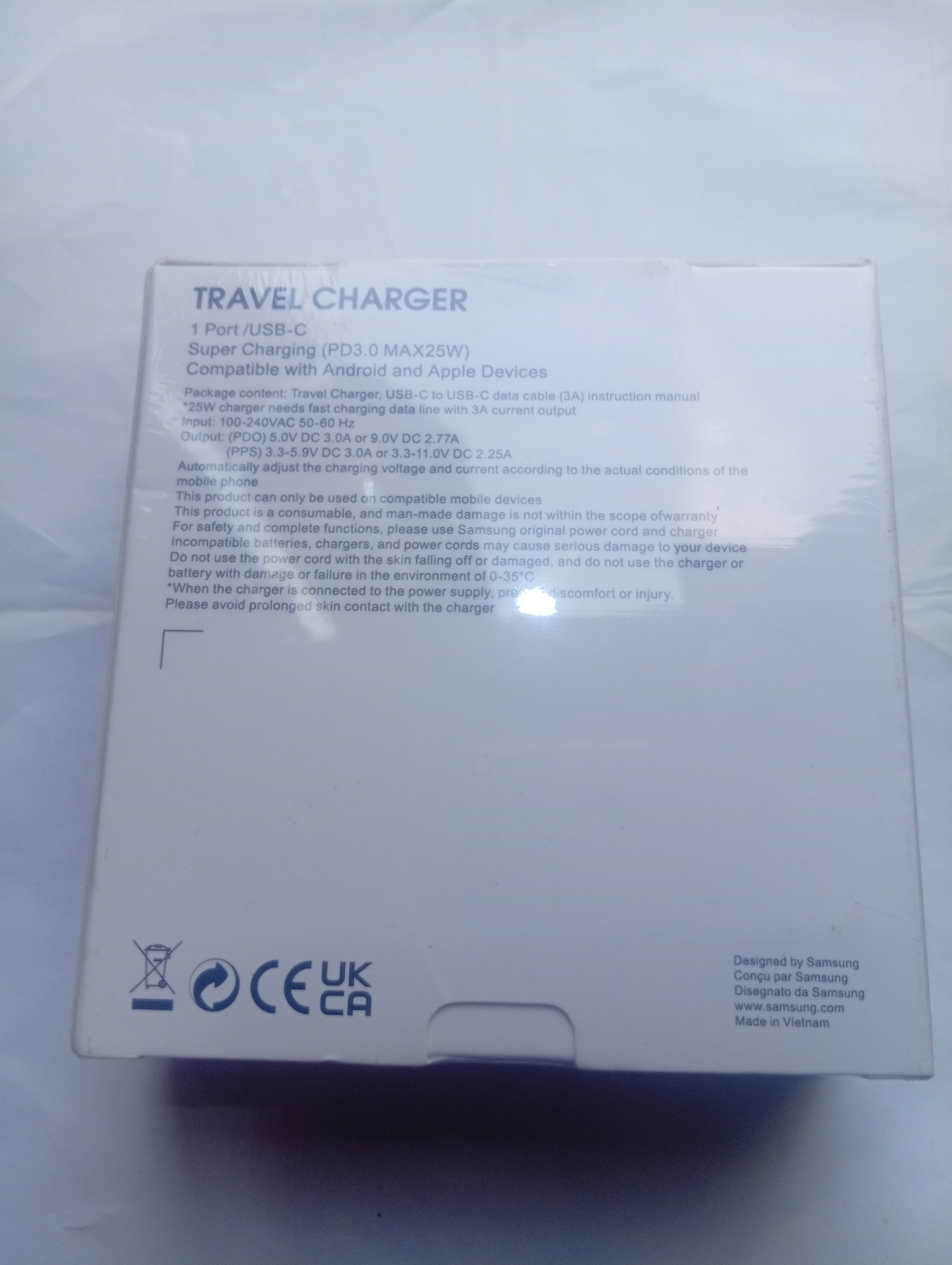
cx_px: 476
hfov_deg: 51.5
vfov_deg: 65.2
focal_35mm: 27
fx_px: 988
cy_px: 632
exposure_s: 1/50
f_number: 1.8
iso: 65
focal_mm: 3.84
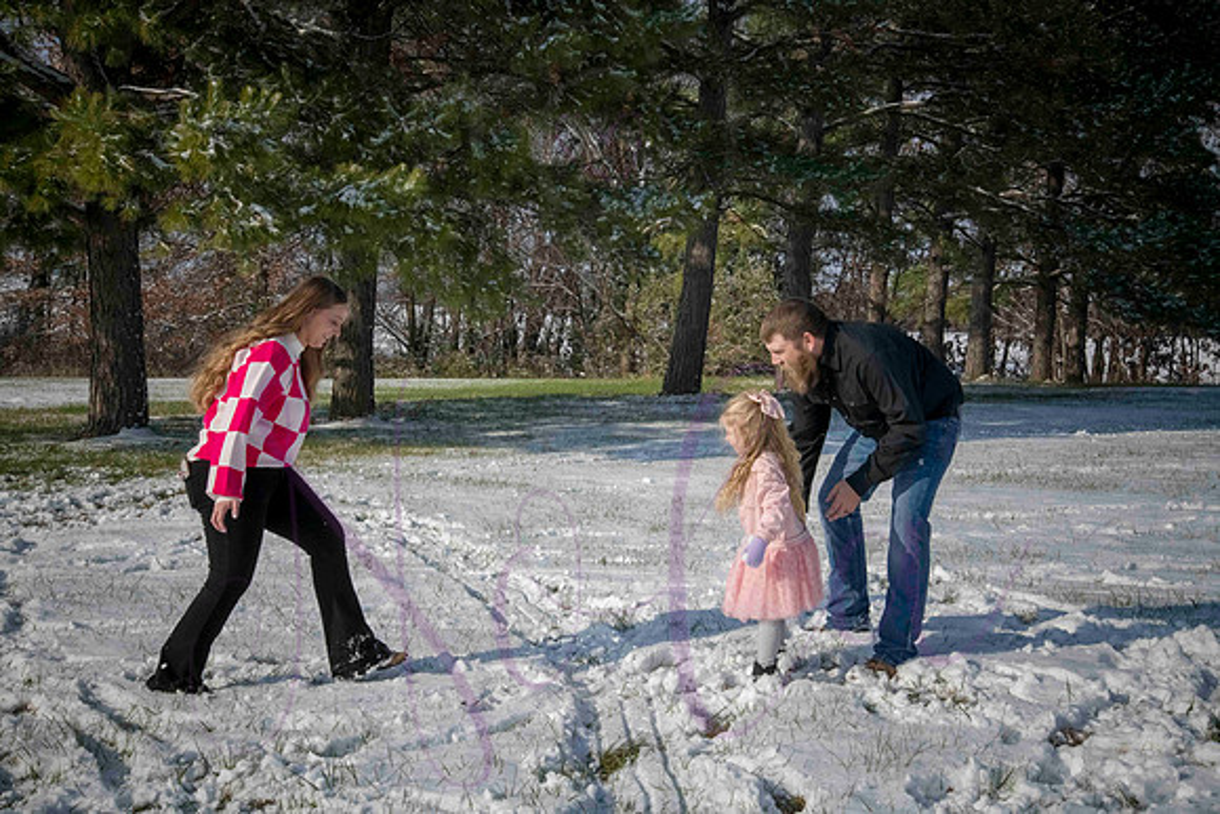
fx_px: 1763
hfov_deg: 38.2
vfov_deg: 26.0
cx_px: 610
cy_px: 407
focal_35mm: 52
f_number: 22
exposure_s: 1/800
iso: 800
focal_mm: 52
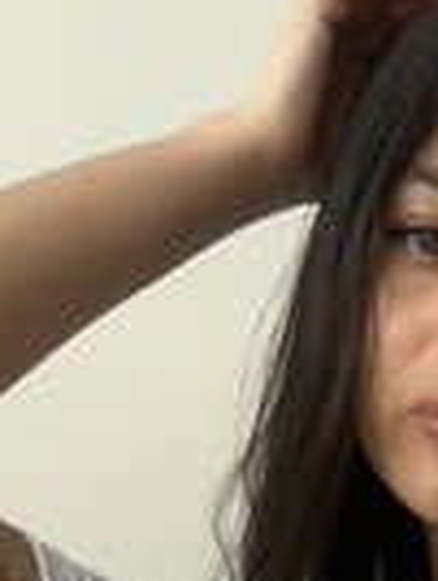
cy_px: 1004
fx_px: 2001
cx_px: 512
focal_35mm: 119
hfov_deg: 12.2
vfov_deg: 14.7
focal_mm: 2.69
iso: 50
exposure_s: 1/121
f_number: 1.9
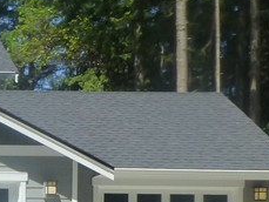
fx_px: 1042
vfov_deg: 10.8
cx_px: -206
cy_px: 267
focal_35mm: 134
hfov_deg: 13.3
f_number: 3.6
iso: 160
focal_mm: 5.4
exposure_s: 1/800
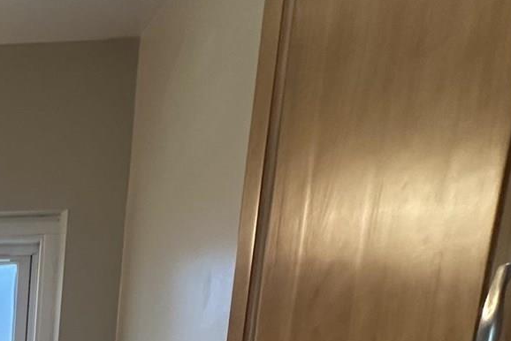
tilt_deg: -14.8
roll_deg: +0.5
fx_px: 824
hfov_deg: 26.7
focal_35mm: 58
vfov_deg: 17.1
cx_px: -217
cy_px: 686
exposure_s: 1/60
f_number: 2.2
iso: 200
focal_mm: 2.22
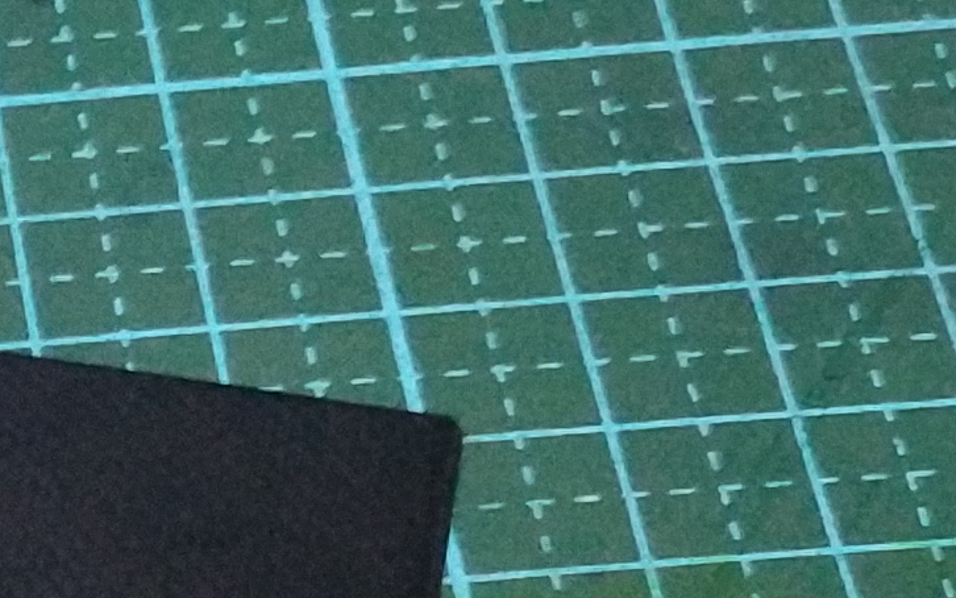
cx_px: -776
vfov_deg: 7.8
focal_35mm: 164
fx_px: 4274
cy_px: 973
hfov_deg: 11.8
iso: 800
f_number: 2.2
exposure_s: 1/14
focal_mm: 4.73
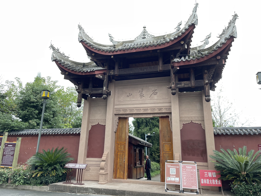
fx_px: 196
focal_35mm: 26
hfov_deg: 67.3
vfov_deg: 53.1
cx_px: 130
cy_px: 98
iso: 50
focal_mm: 4.2
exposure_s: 1/121
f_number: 1.6
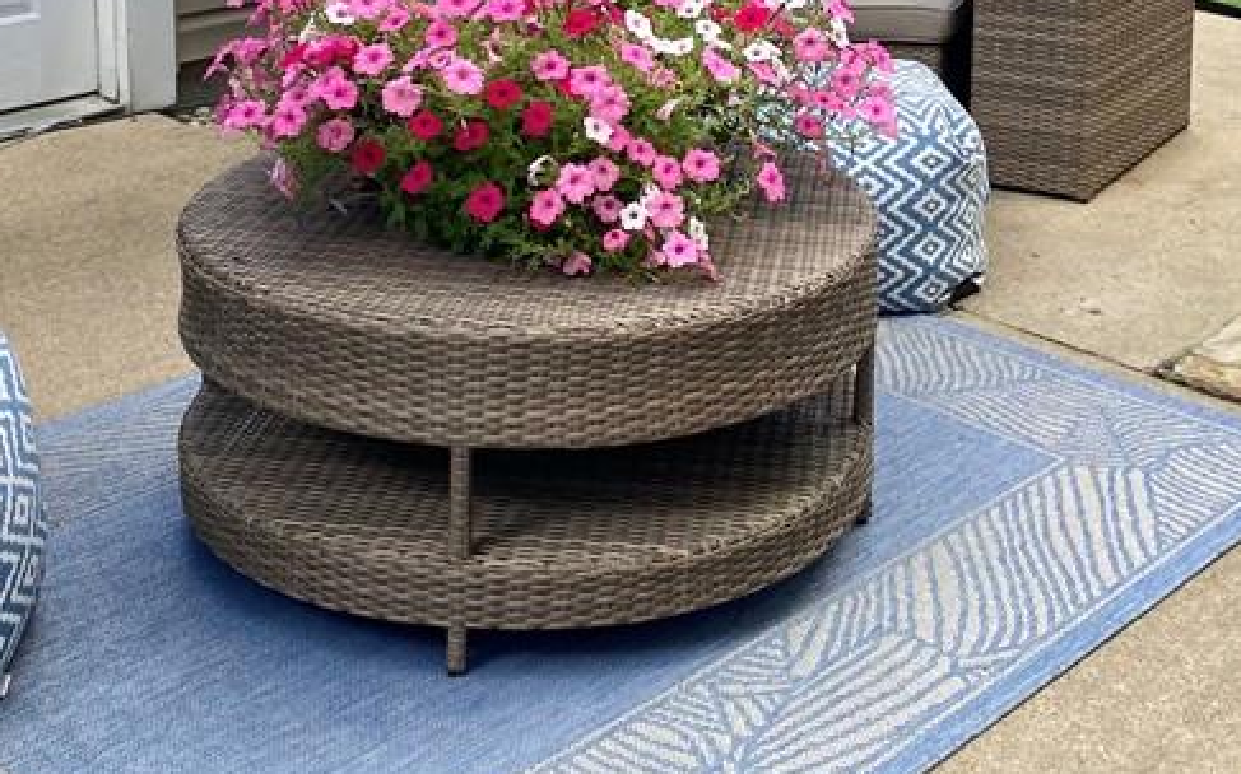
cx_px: 734
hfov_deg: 35.0
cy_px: -53
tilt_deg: -11.8
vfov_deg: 21.3
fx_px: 1961
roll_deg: -0.5
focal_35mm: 58
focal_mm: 4.25
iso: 32
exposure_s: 1/264
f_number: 1.8
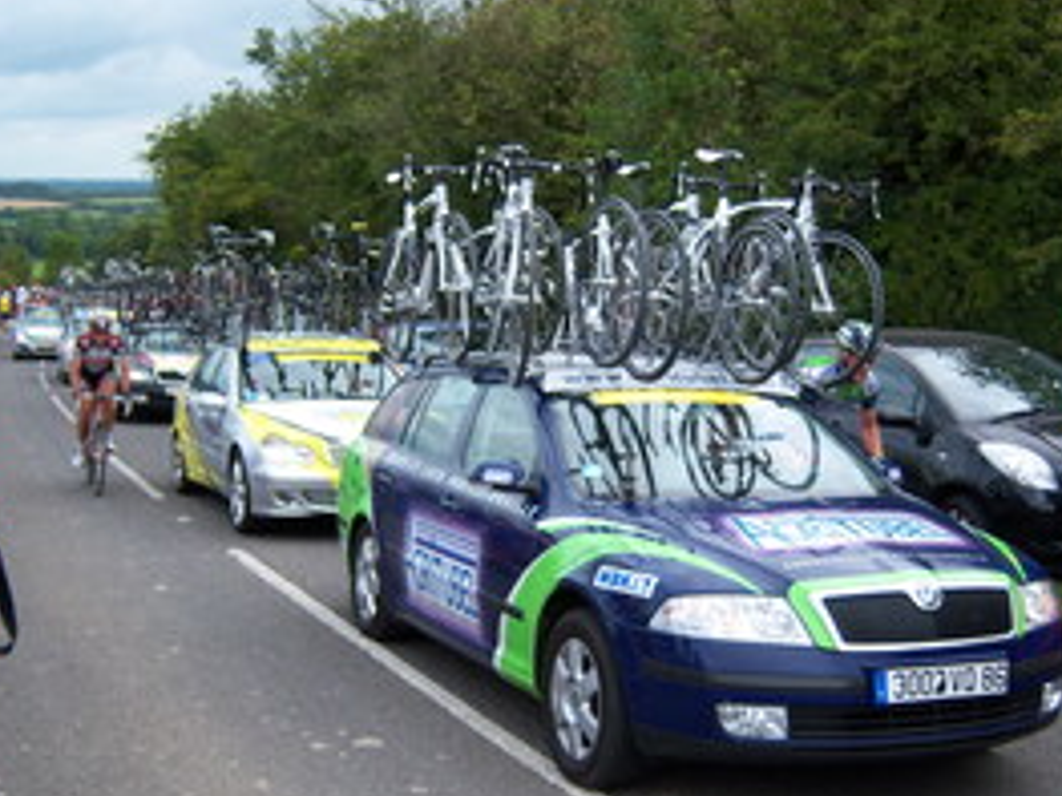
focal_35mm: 50
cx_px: 559
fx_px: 1533
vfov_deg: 29.0
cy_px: 501
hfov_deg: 38.2
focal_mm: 7.5
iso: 80
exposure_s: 1/500
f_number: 2.8
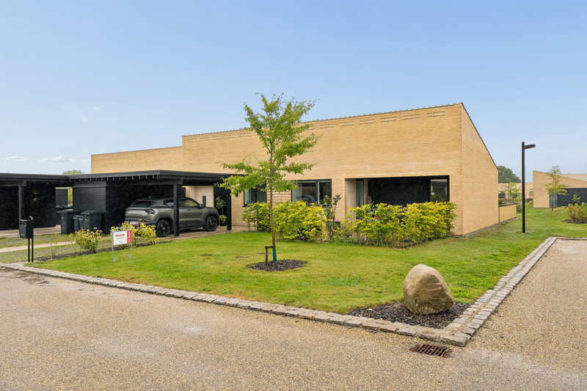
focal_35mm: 26
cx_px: 294
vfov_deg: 48.7
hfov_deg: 68.4
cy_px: 196
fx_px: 432
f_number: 8
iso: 800
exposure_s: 1/160
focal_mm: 26.5
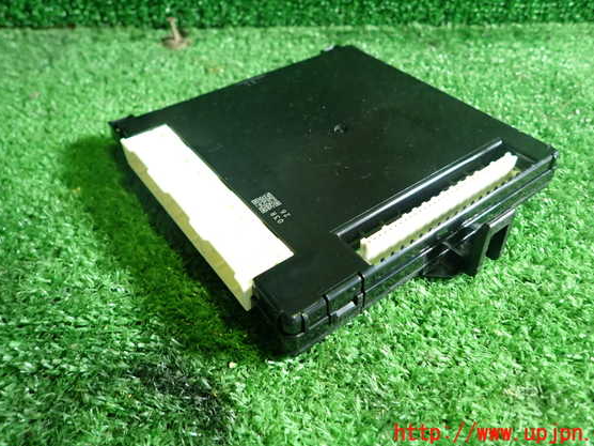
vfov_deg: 51.3
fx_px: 463
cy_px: 206
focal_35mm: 27
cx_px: 315
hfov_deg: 65.3
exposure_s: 1/30
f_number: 2
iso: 250
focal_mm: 4.5
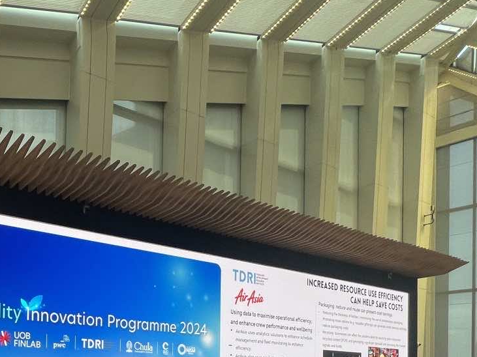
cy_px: 375
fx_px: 441
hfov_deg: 50.6
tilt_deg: +0.9
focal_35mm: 32
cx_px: 51
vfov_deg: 38.1
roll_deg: -0.9
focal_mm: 1.57
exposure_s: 1/101
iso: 50
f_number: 1.8
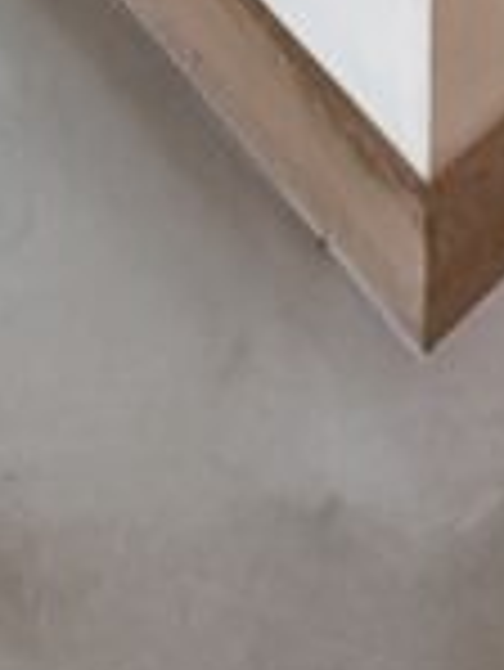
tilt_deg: -5.5
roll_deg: -0.3
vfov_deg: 10.7
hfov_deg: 15.4
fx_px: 1861
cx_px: 346
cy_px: -1461
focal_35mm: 96
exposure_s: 1/120
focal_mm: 2.22
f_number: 2.2
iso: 320
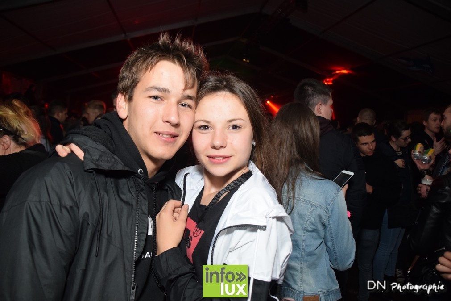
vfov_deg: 45.7
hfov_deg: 64.6
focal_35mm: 28
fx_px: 357
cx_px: 226
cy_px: 150
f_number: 3.5
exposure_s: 1/40
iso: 1600
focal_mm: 19
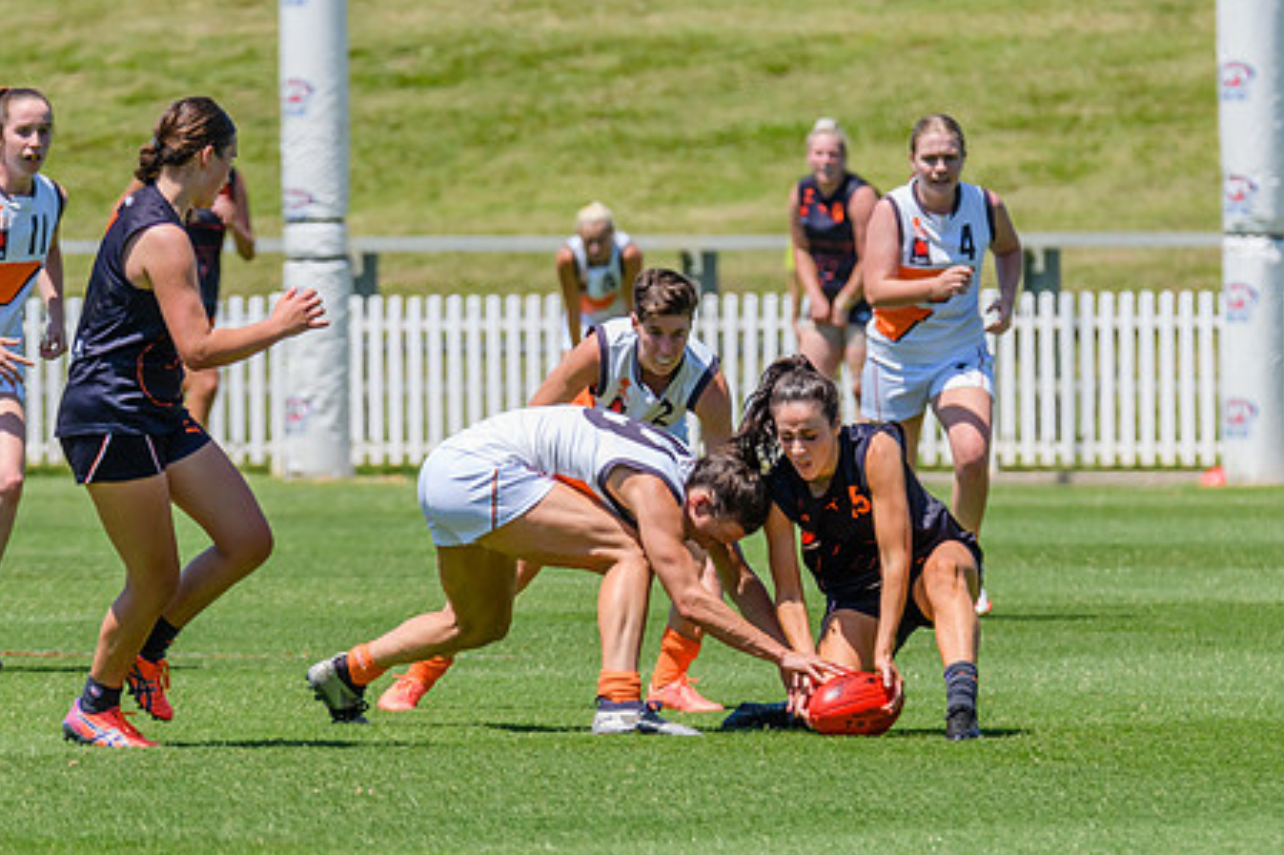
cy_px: 435
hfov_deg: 3.3
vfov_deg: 2.2
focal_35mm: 623
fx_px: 22211
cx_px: 669
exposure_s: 1/2000
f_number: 9
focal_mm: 360
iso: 800
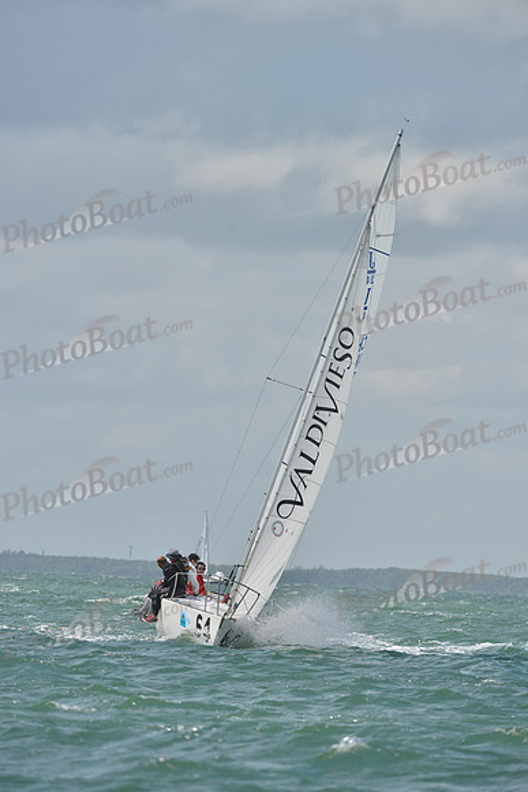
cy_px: 396
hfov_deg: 3.4
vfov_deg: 5.2
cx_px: 264
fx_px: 8794
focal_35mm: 400
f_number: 8
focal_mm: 400
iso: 280
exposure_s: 1/1250
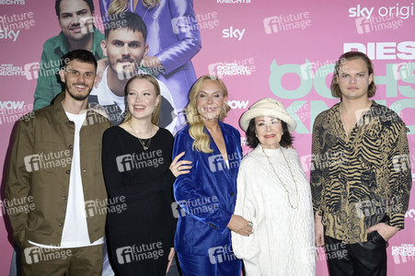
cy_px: 138
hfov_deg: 48.5
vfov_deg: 33.4
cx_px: 208
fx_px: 461
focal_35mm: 40
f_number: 5
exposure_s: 1/200
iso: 400
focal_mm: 40
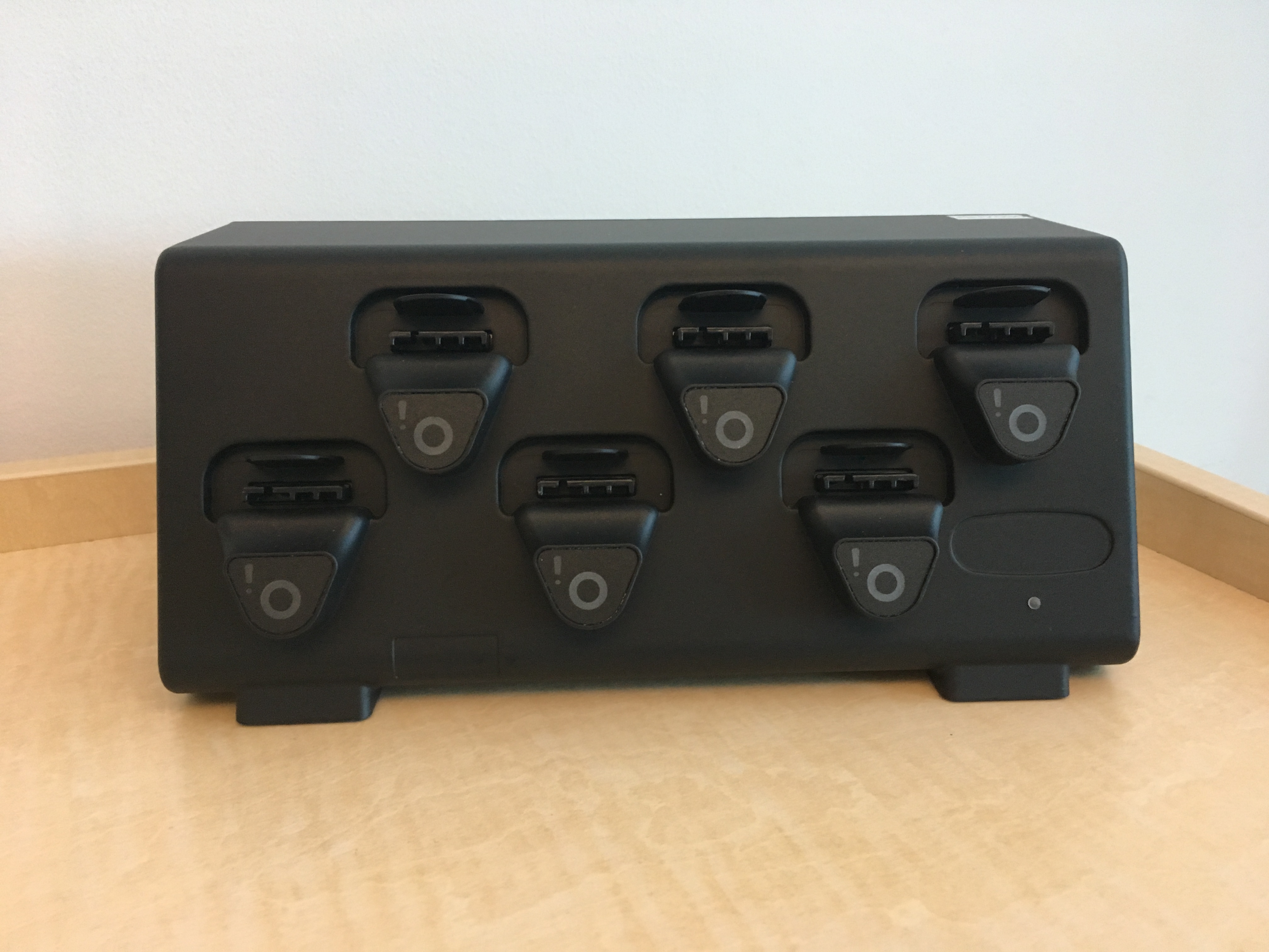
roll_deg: -0.8
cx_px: 634
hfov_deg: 61.7
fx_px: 1063
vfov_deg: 48.2
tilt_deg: -19.4
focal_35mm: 29
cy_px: 476
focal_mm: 4.15
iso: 160
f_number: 2.2
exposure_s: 1/30
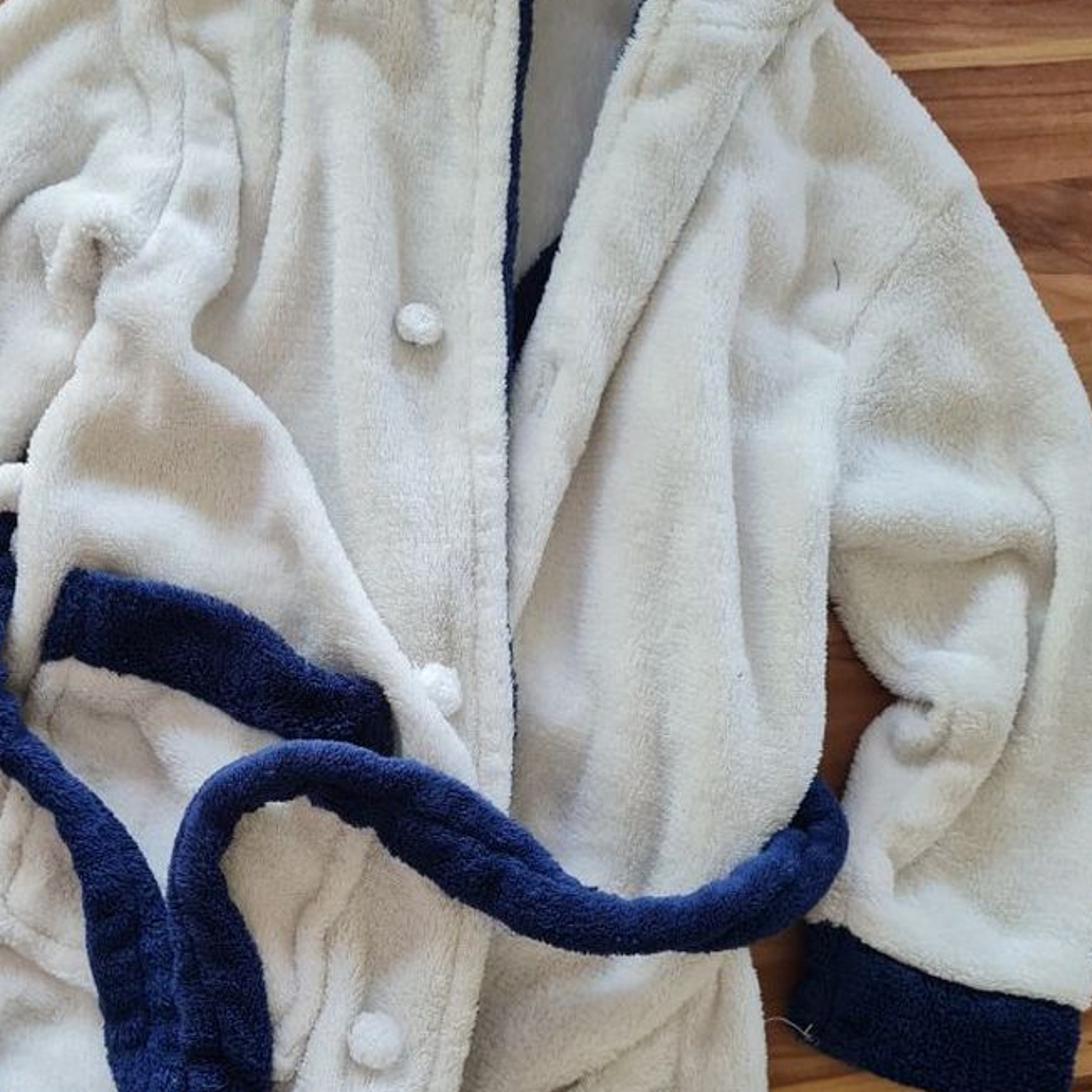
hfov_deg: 35.6
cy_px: 677
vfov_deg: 35.9
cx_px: 342
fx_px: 1677
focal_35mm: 47
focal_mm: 5.4
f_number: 1.8
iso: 320
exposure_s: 1/100
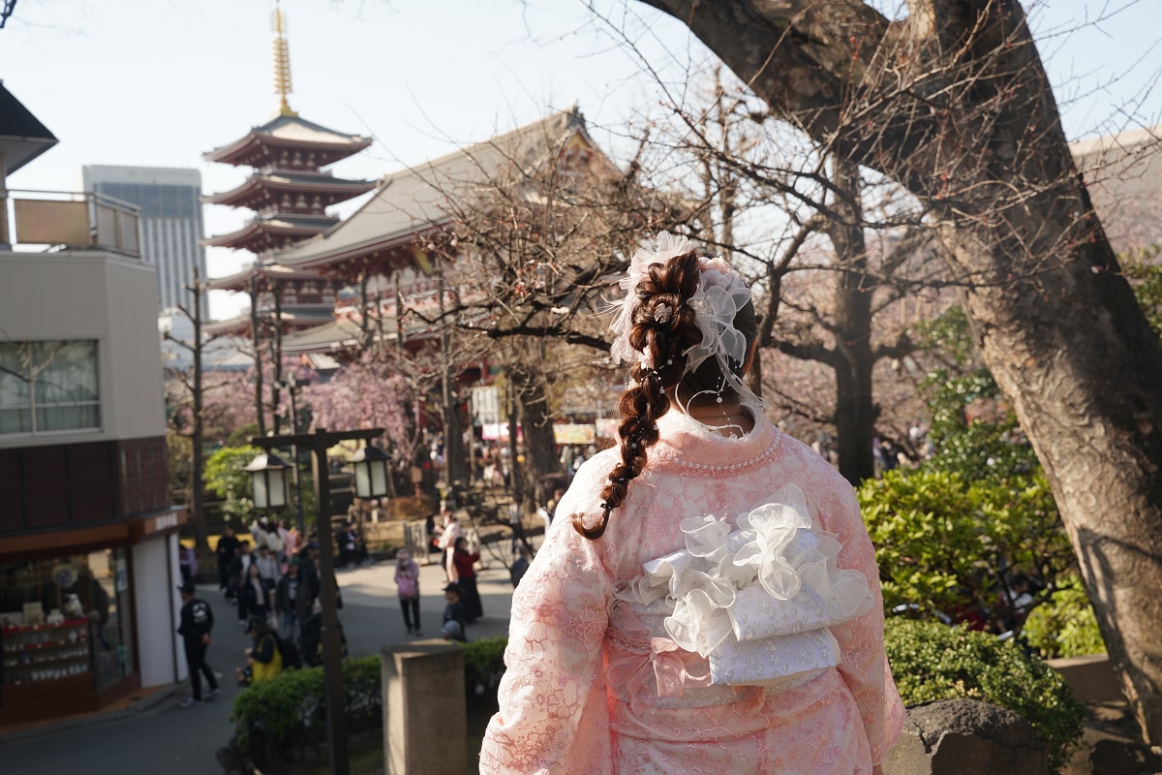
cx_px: 581
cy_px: 388
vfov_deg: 35.1
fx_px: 1226
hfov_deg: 50.7
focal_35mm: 38
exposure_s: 1/125
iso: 100
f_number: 5.6
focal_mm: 38
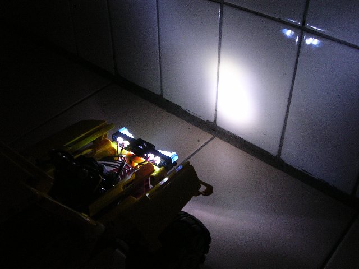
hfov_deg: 49.0
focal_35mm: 38
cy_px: 134
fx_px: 394
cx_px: 180
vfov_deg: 37.7
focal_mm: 5.8
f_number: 2.8
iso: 307
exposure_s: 1/2.9
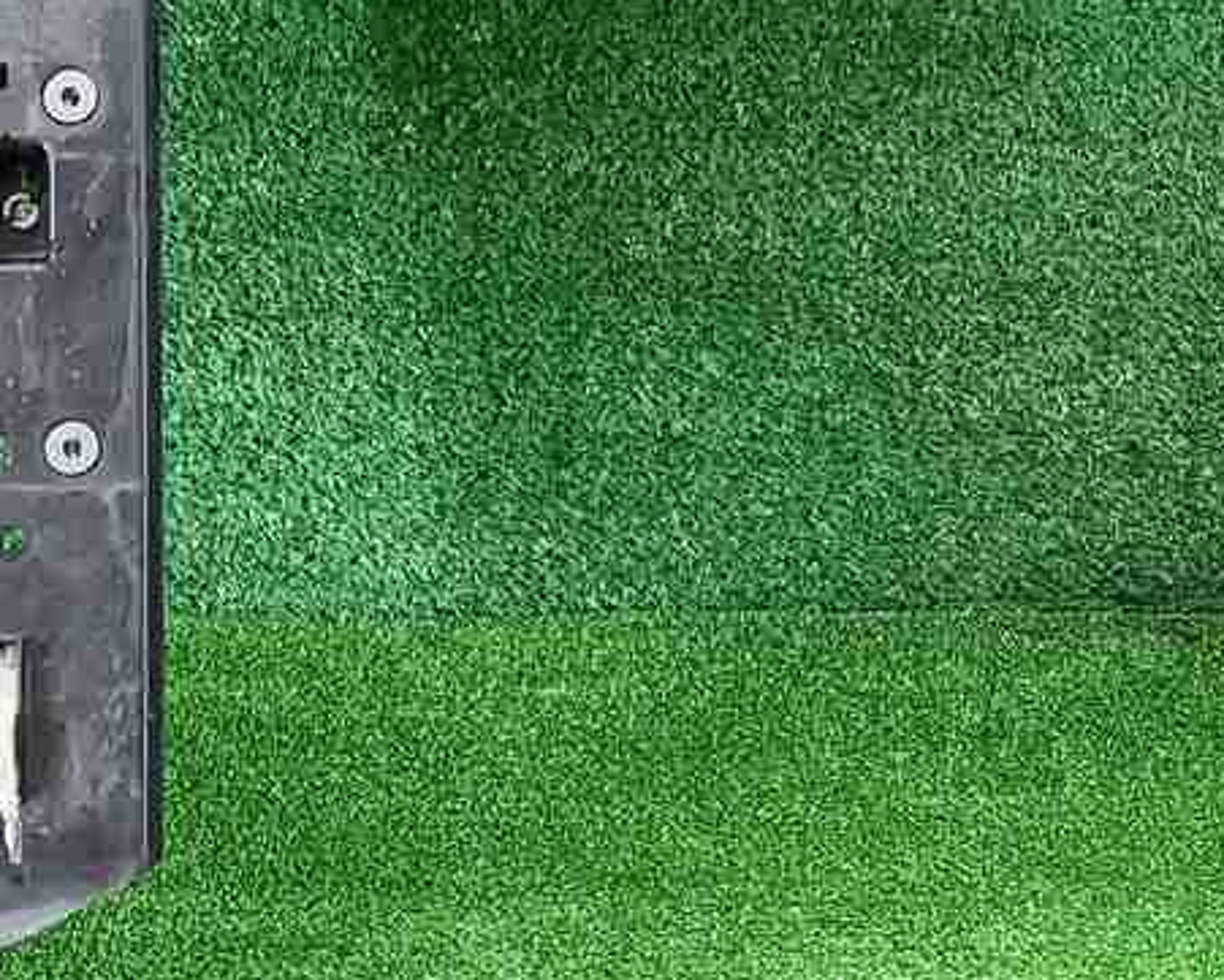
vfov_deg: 18.9
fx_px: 2935
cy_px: 377
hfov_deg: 22.9
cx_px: 1107
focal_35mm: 81
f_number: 1.8
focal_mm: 5.4
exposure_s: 1/50
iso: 318
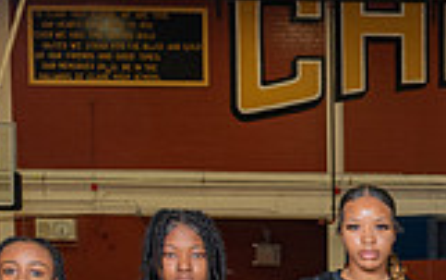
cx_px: 677
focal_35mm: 99
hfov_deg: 18.5
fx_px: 1205
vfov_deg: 12.6
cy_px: 425
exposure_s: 1/50
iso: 250
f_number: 7.1
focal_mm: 24
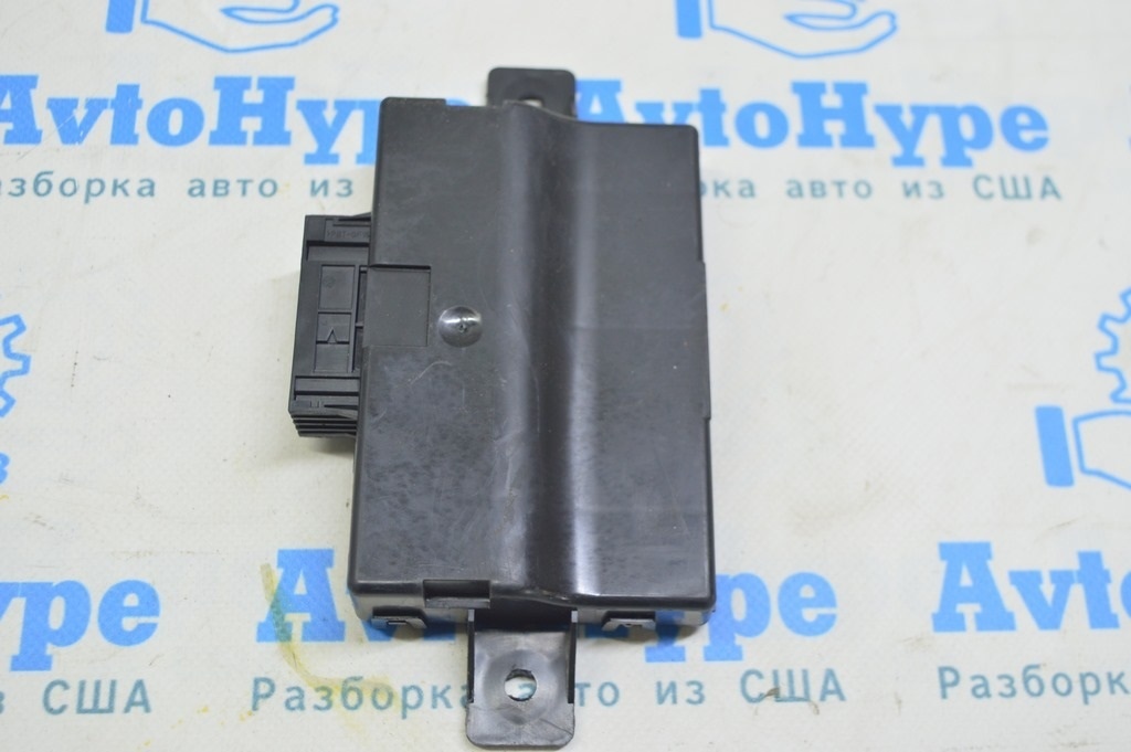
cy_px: 376
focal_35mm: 45
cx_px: 566
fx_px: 1413
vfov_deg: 29.8
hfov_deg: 43.6
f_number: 5.6
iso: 400
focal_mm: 30
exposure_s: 1/20
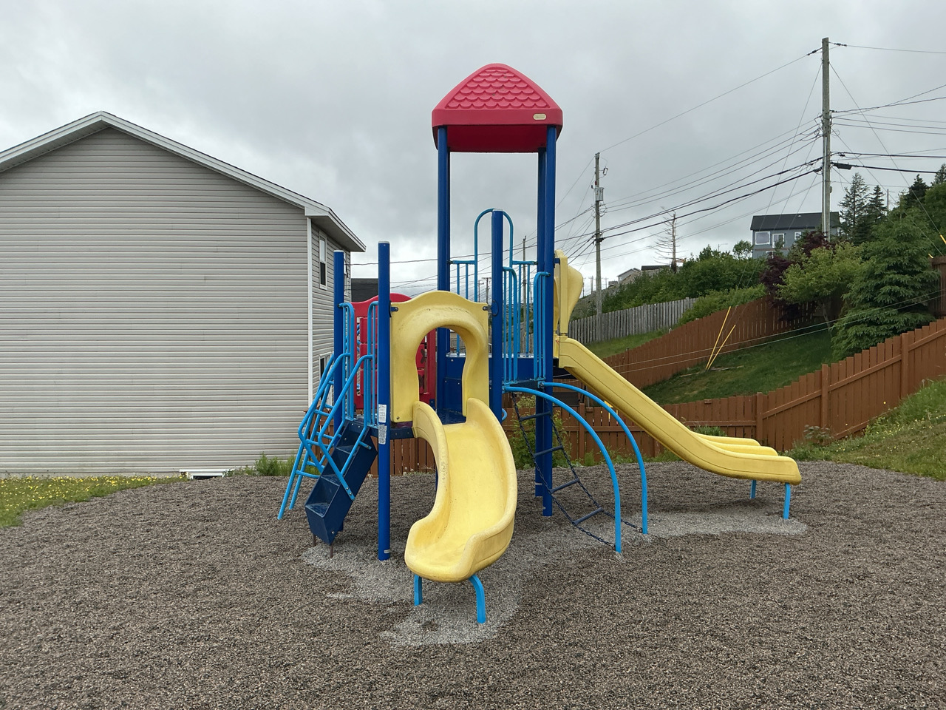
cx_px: 473
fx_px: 793
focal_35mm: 29
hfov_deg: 61.7
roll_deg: -0.6
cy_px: 355
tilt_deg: +1.8
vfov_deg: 48.2
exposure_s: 1/1451
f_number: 1.8
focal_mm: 3
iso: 25
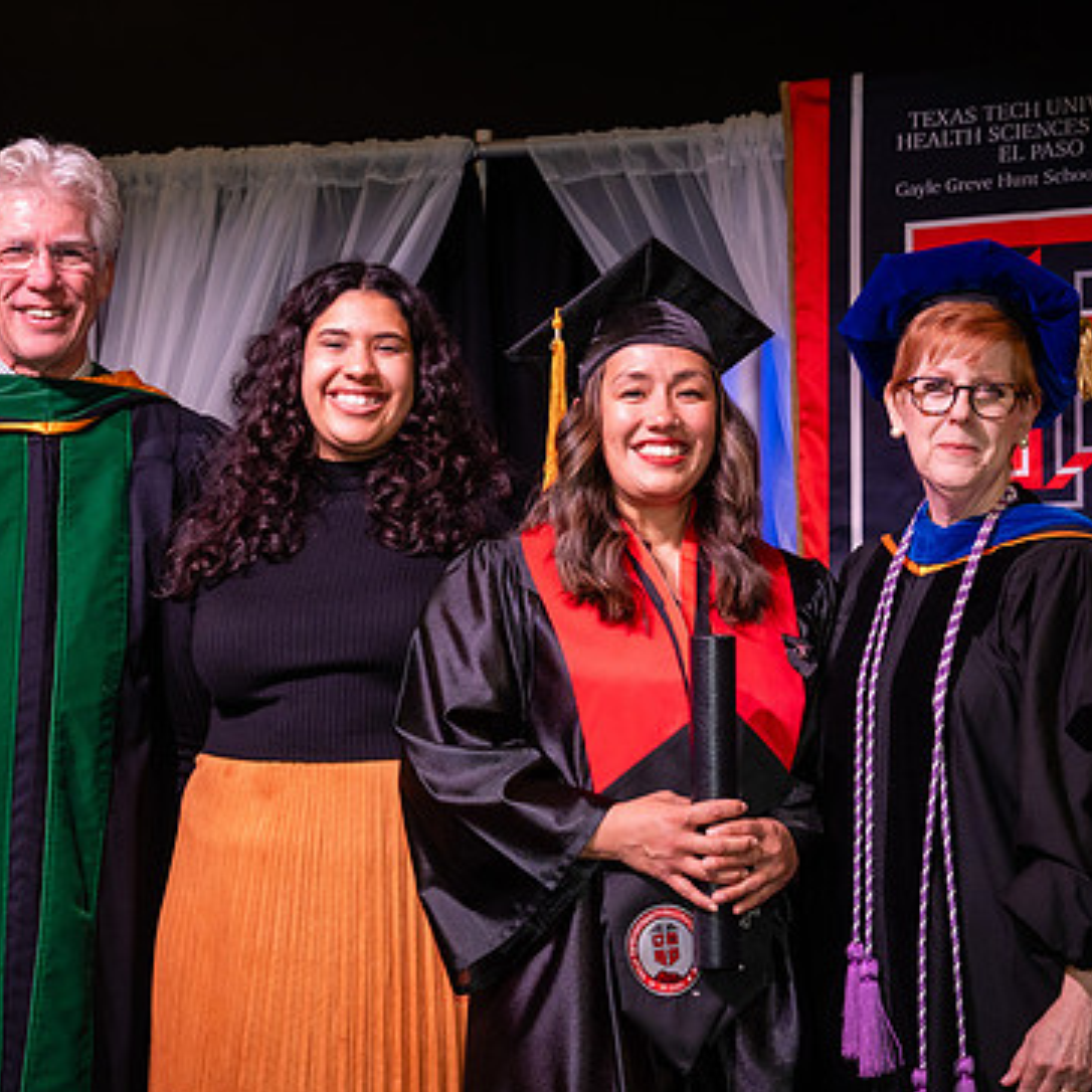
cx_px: 519
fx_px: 3248
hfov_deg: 19.1
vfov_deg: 19.1
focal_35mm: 91
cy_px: 596
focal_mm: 55
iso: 1250
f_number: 5.6
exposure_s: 1/160
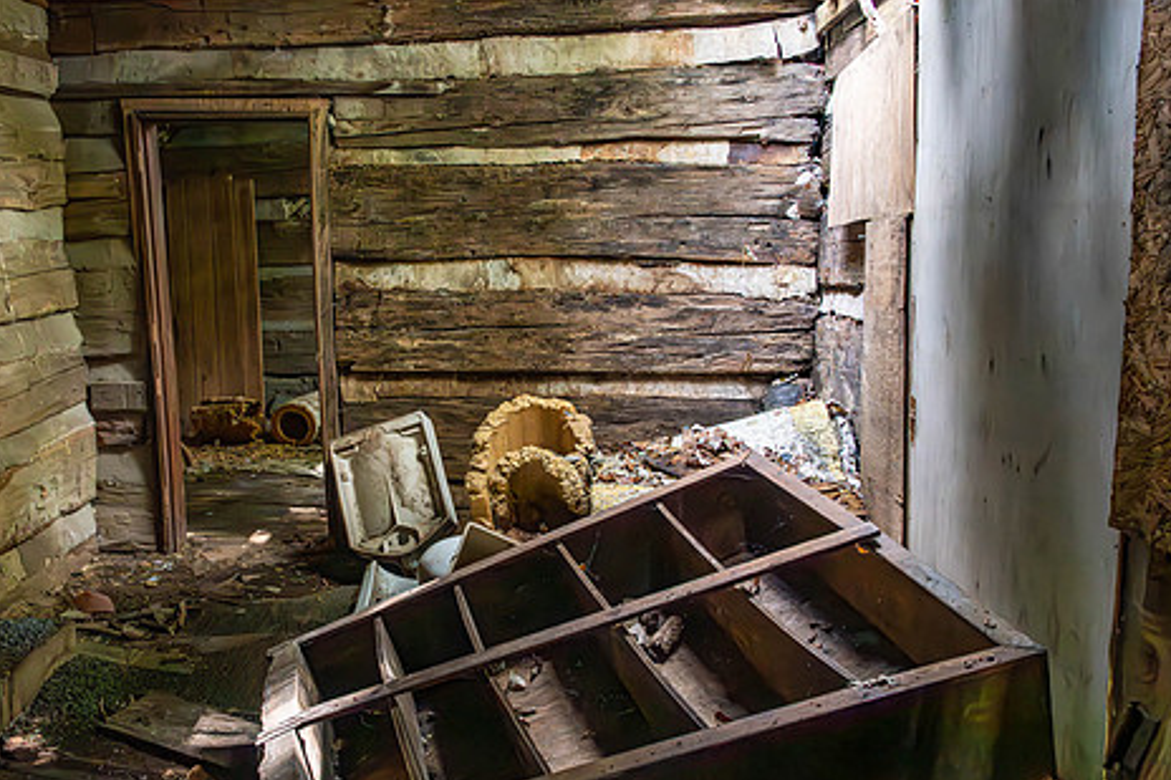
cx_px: 459
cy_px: 425
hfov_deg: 54.0
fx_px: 1138
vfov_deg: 37.8
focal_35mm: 35
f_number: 8
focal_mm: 28
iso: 6400
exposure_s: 1/160
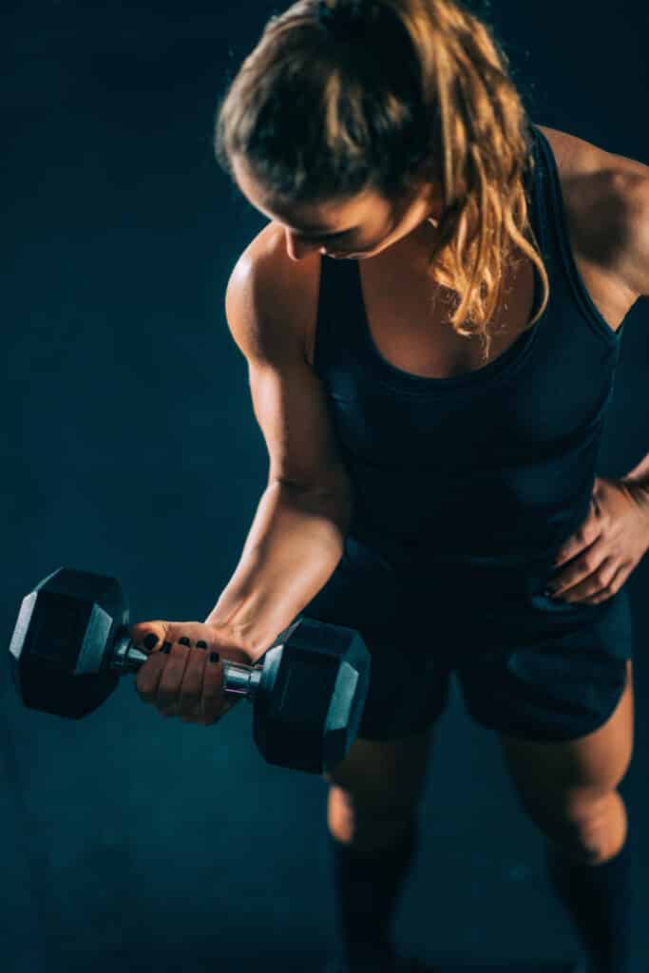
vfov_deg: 23.9
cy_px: 486
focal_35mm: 85
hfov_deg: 16.1
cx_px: 324
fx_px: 2298
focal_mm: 85
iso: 100
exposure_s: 1/160
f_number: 2
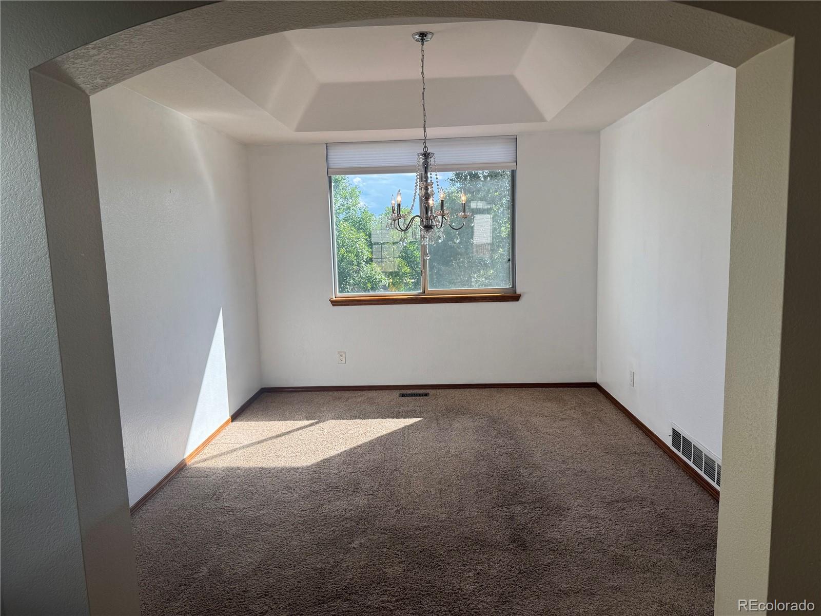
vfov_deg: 56.8
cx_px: 410
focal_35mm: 24
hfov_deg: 71.6
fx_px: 569
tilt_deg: -7.5
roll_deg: +1.7
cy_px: 308
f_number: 1.78
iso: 80
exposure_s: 1/756
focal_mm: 6.76
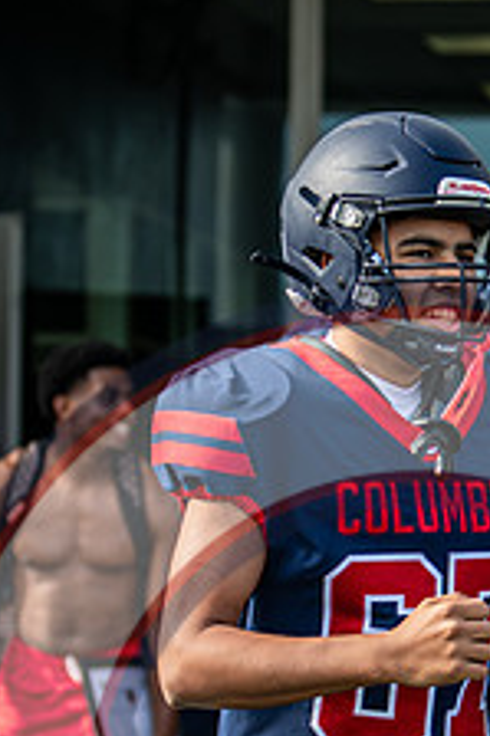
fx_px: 6154
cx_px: 462
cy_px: 592
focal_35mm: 301
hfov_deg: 4.6
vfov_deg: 6.8
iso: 220
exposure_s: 1/1250
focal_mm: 85
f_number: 2.8
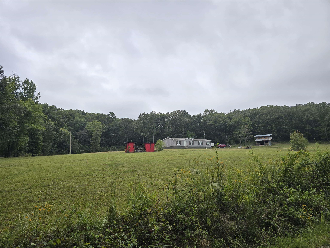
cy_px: 124
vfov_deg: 58.9
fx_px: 219
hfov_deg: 73.9
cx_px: 165
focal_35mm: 23
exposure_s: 1/485
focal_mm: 6.3
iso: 12
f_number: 1.7
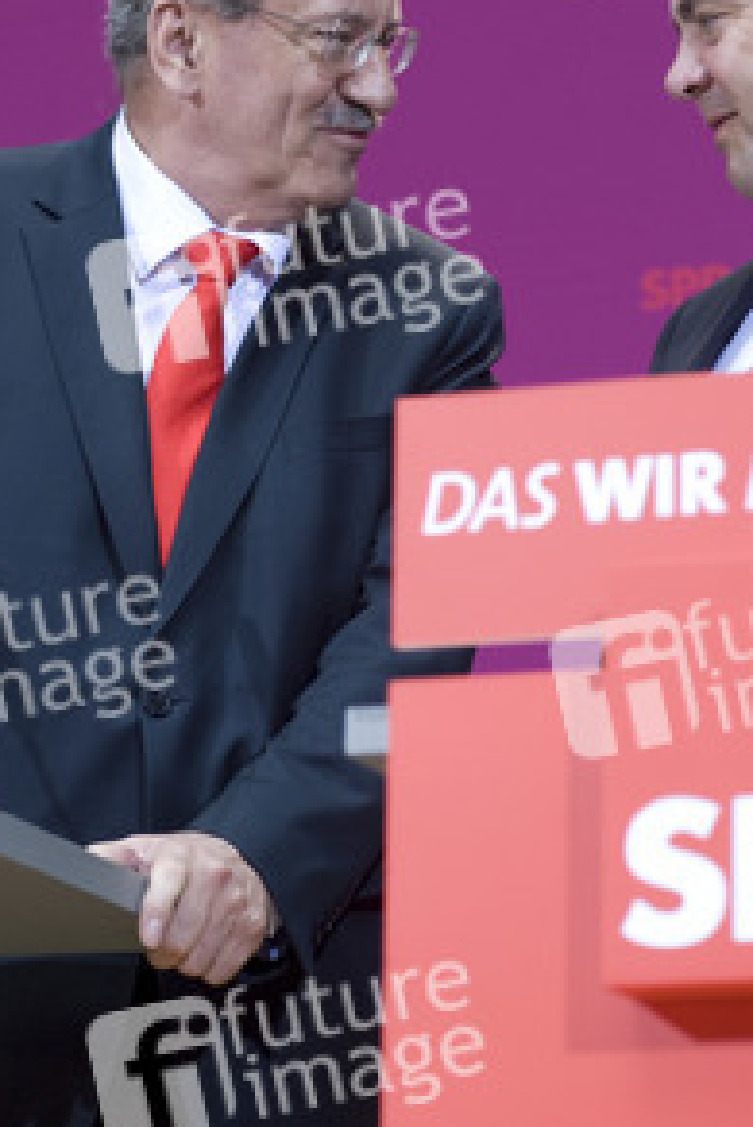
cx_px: 400
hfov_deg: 10.0
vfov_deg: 15.0
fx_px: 4293
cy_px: 475
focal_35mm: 137
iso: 1600
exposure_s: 1/200
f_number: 5
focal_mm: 100
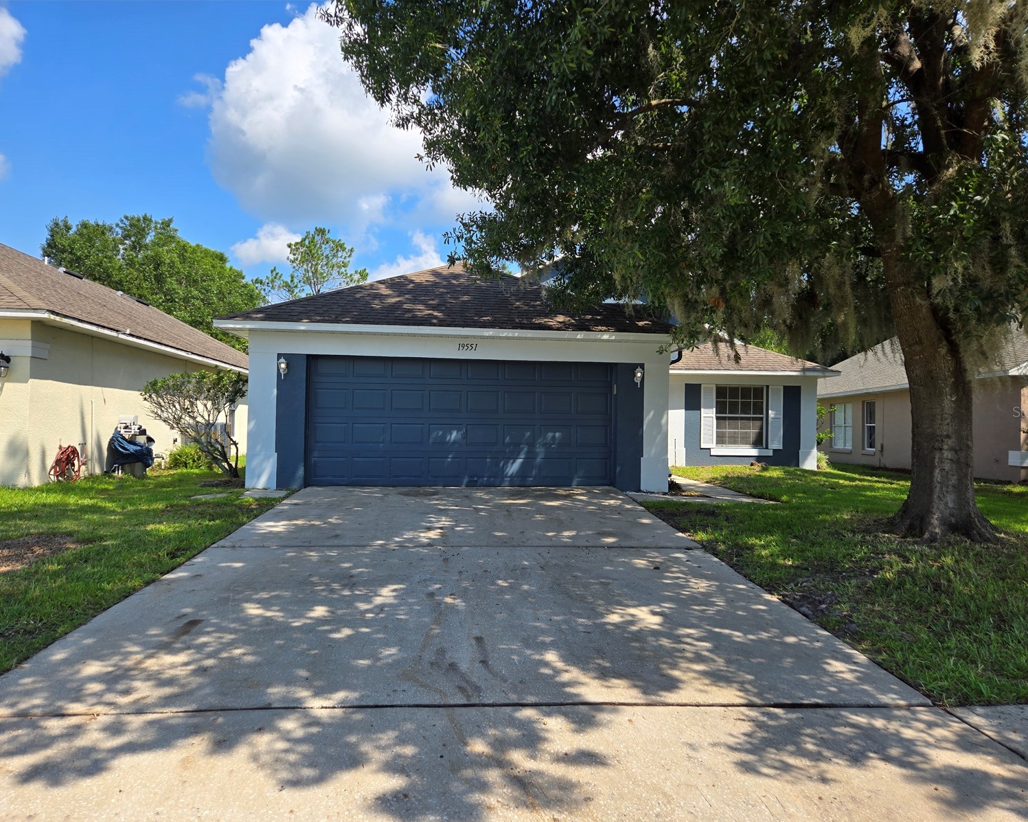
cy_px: 411
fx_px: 730
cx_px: 528
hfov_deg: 70.3
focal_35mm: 24
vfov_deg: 58.8
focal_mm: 5.4
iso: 25
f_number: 1.8
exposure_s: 1/1265
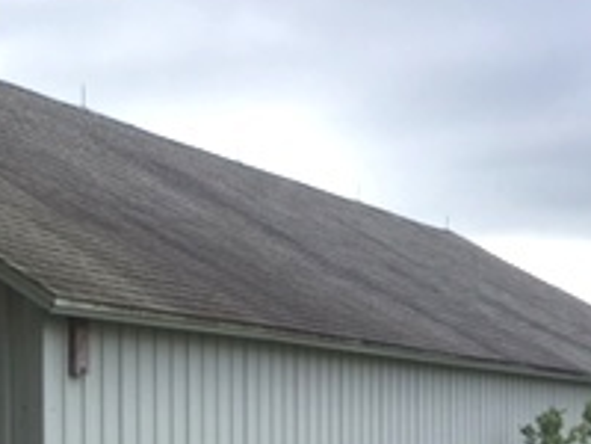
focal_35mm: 93
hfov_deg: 20.2
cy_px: 429
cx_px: -38
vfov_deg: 15.6
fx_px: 1588
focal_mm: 4.15
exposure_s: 1/1522
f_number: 2.2
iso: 32
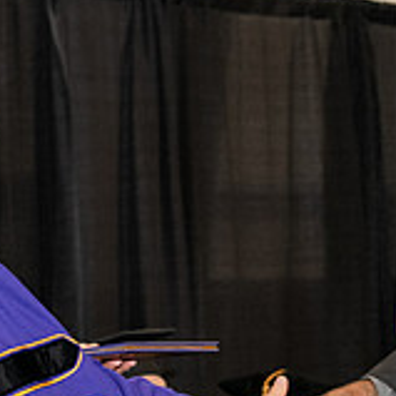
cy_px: 248
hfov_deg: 8.0
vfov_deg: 8.1
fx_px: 2809
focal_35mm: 217
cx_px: 324
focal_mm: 70
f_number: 5.6
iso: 2000
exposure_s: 1/200
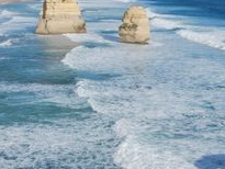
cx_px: 52
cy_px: 8
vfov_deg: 20.0
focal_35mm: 72
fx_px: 468
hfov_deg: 26.6
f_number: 9
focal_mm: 20
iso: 100
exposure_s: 1/320
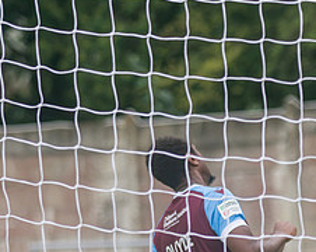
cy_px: 312
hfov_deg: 3.0
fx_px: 6106
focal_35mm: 654
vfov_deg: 2.4
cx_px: 162
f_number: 2.8
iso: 360
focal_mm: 155
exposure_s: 1/1250
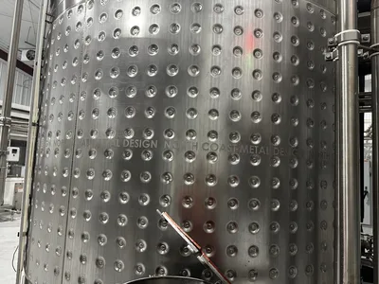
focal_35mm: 24
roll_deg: -2.6
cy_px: 142
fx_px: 263
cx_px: 190
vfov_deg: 56.8
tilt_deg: +6.0
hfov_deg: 71.6
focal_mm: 6.86
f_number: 1.78
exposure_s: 1/60
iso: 400
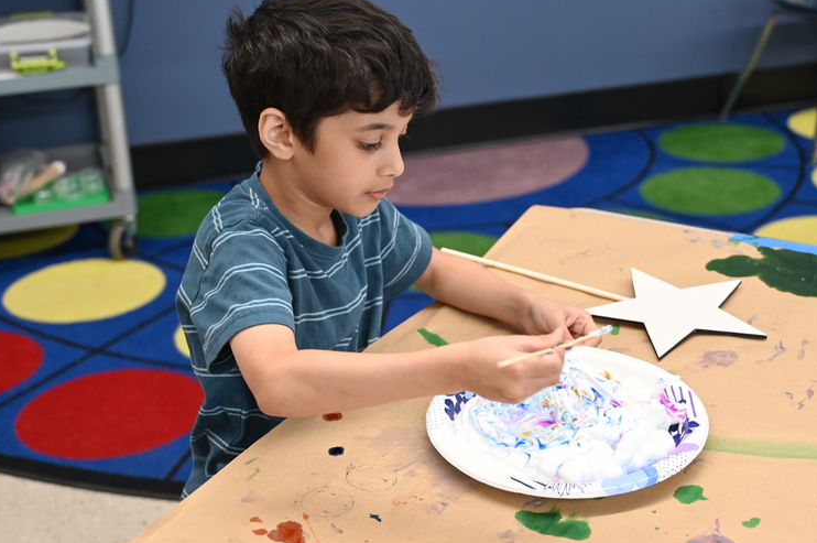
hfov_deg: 34.5
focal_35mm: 58
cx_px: 426
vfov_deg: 23.3
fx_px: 1315
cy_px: 277
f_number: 4
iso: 2200
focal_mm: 42
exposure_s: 1/125
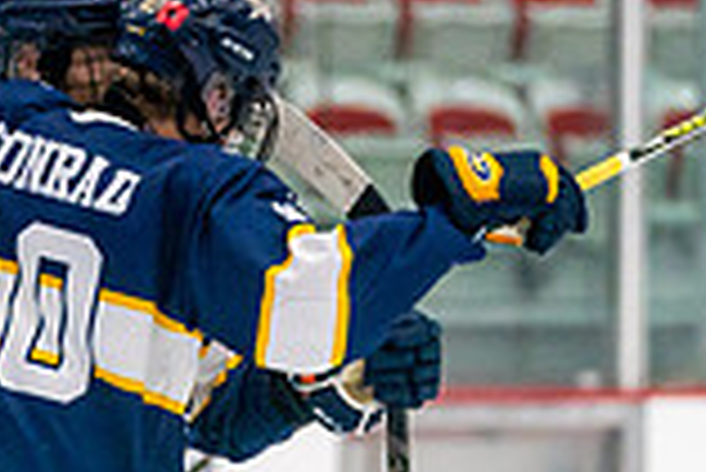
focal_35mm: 548
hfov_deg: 3.7
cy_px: 555
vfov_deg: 2.5
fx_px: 10757
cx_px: -256
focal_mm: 129
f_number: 2.8
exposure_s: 1/1600
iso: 4000
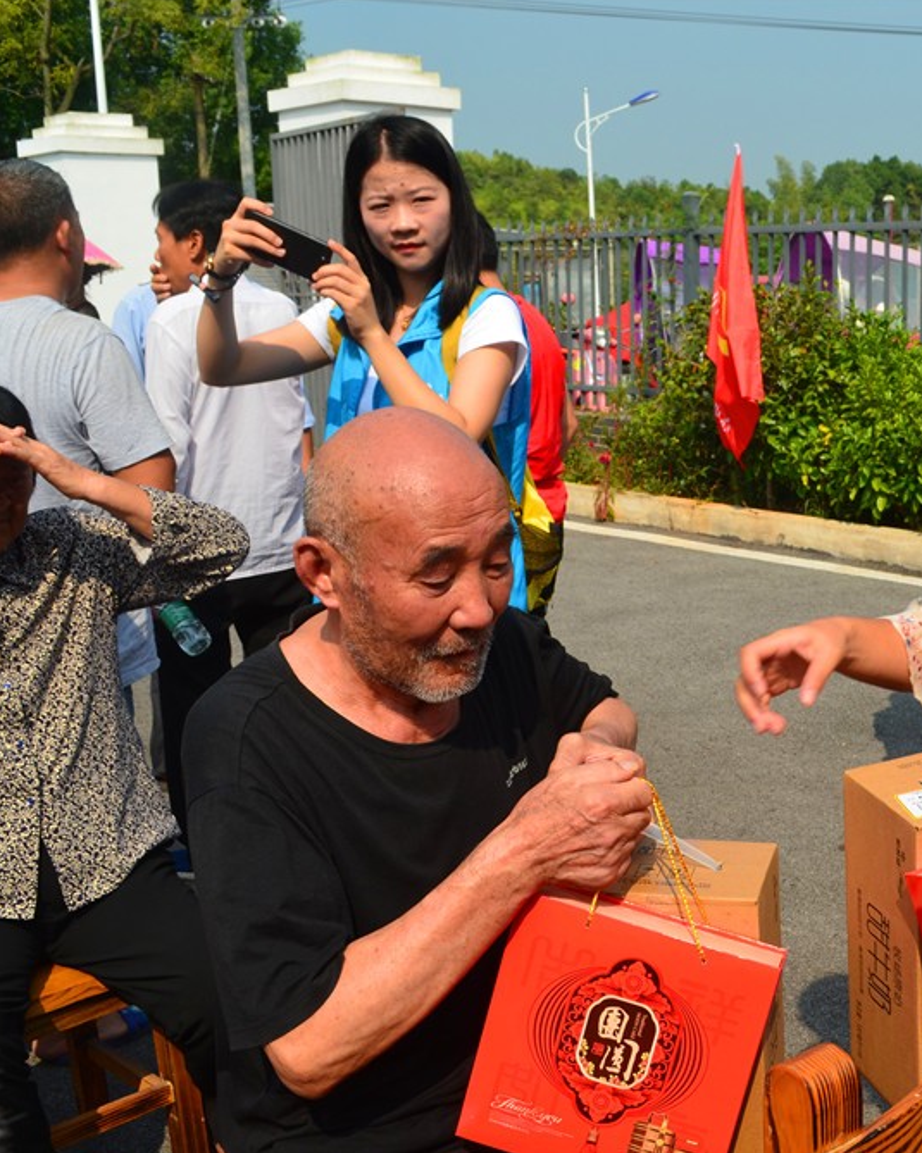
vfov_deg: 42.9
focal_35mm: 43
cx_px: 769
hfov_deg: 33.6
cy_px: 579
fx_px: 1467
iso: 200
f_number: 10
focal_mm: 20
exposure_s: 1/250
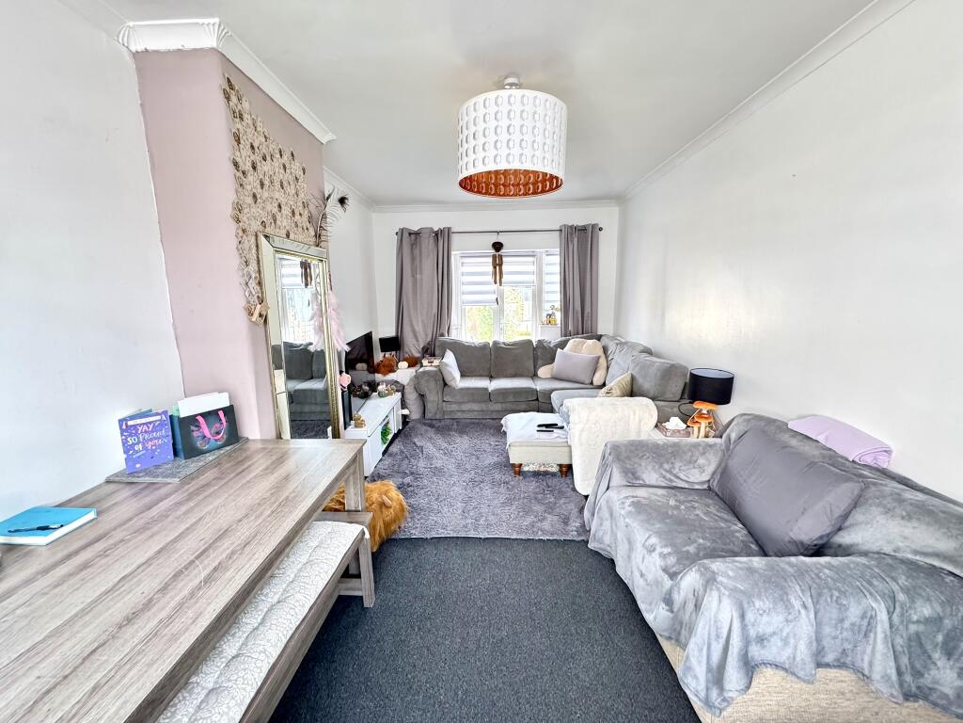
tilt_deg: -9.7
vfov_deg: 85.7
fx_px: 389
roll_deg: +0.8
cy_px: 362
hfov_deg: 102.1
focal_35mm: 14
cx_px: 482
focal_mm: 2.22
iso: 320
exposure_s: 1/95
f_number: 2.2
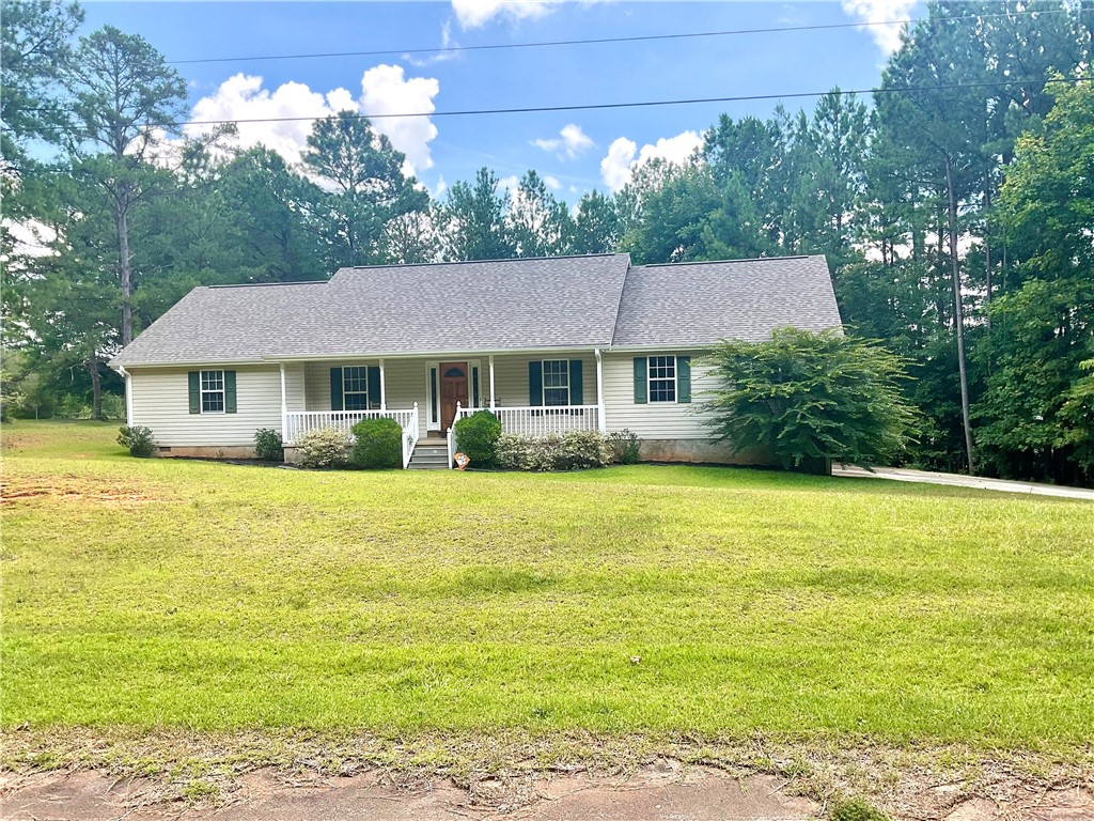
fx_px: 917
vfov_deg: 48.2
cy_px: 410
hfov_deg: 61.7
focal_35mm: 29
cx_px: 547
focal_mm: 3
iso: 16
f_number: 1.8
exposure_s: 1/620
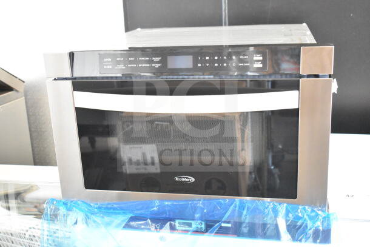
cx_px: 185
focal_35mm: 44
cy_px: 124
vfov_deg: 30.9
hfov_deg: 45.0
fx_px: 447
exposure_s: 1/50
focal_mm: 29
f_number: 4.2
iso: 11400
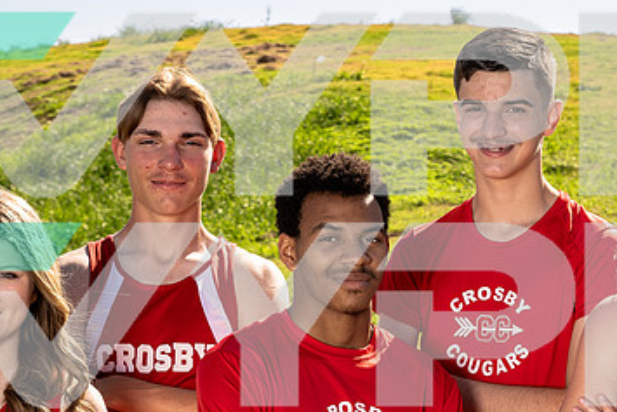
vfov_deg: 9.2
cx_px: 307
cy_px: 363
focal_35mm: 148
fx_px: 2537
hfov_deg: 13.9
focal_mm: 70
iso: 100
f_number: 8
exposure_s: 1/250
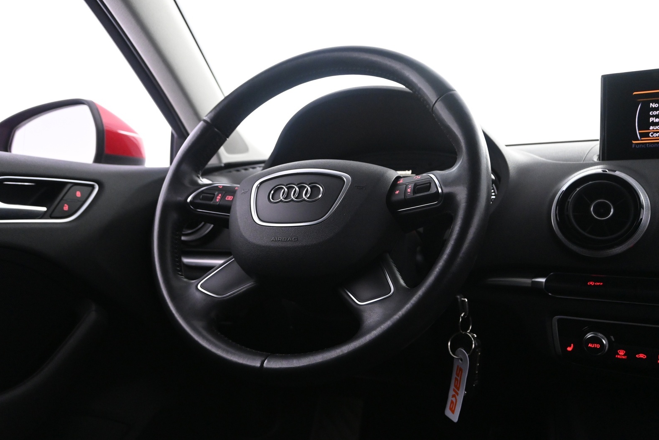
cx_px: 325
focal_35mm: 33
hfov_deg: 57.9
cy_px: 219
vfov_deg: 40.5
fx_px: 595
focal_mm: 21
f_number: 4
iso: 3200
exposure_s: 1/30
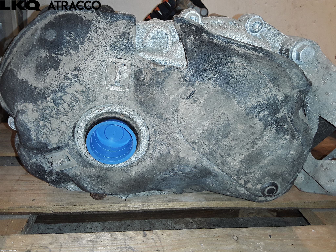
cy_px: 126
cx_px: 168
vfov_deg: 49.7
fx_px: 272
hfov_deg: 63.4
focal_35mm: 28
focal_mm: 2.91
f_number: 1.9
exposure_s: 1/50
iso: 50
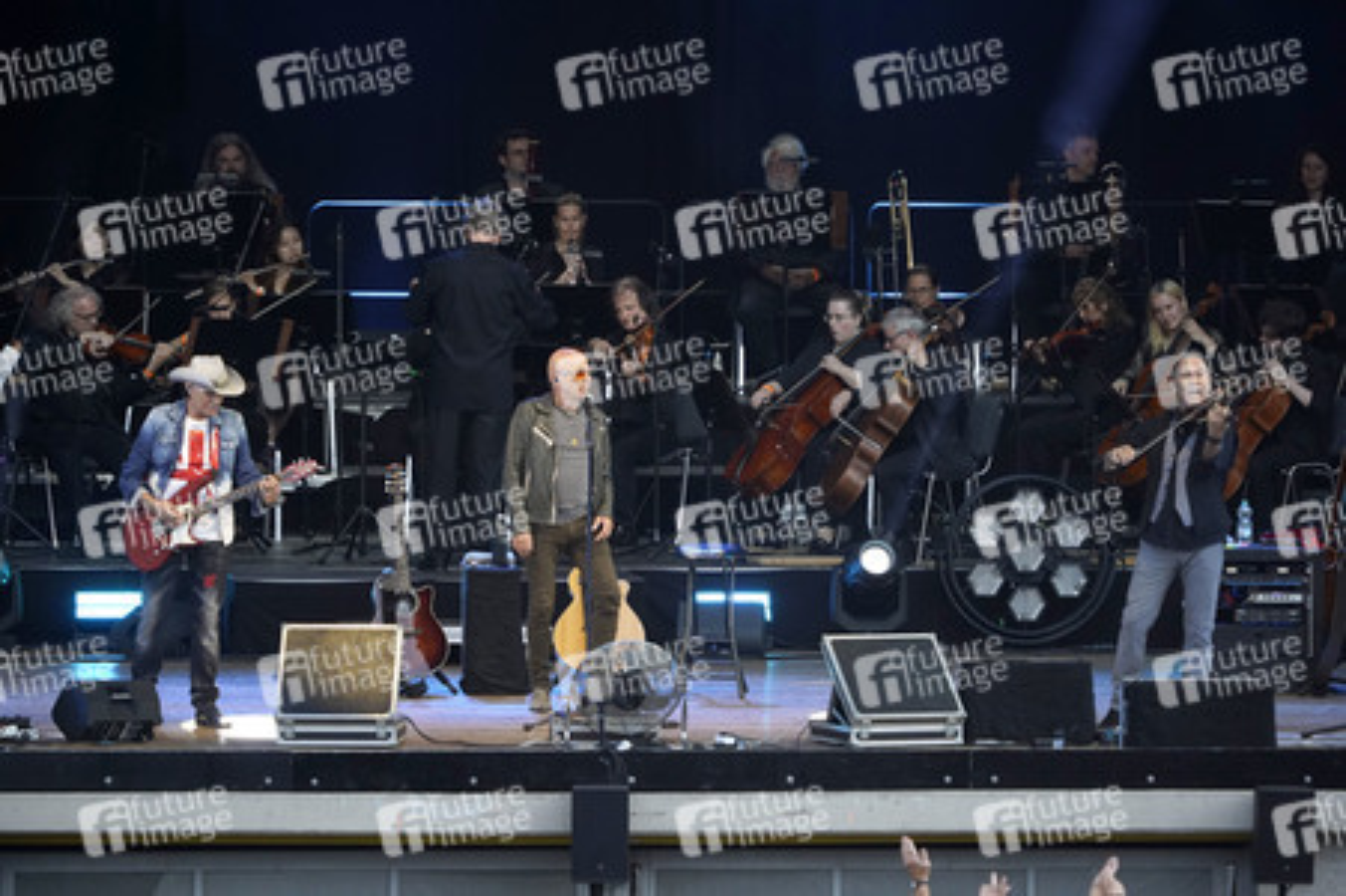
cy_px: 448
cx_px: 673
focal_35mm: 397
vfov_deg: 3.5
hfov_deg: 5.2
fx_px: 14832
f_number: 6.3
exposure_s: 1/500
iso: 2500
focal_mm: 397
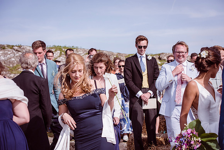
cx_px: 112
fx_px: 436
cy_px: 75
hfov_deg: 28.8
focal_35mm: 70
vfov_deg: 19.5
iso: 320
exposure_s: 1/2000
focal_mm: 70
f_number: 5.6
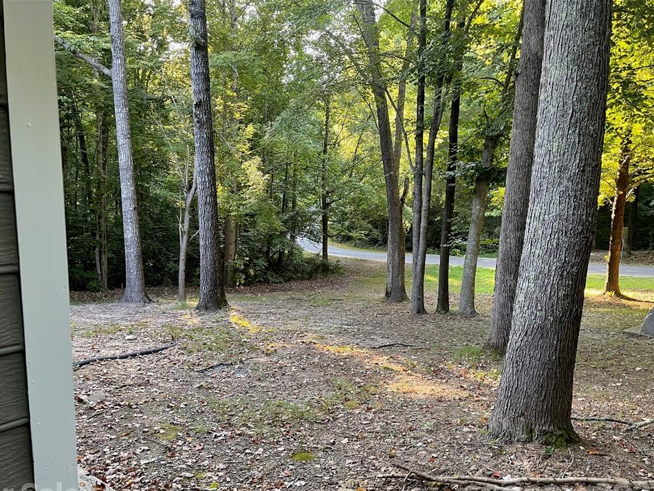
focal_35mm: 28
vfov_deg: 49.7
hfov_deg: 63.4
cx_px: 315
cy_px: 264
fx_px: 529
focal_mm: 5.1
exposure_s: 1/82
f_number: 1.6
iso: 125
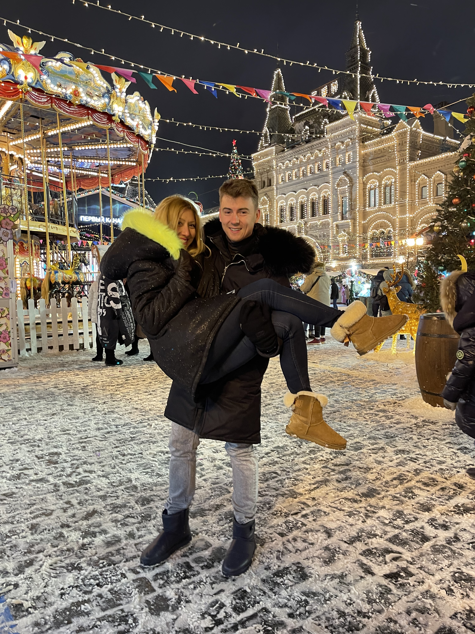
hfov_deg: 53.1
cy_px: 317
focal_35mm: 26
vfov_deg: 67.3
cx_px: 238
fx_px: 476
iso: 200
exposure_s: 1/50
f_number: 1.6
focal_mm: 5.1
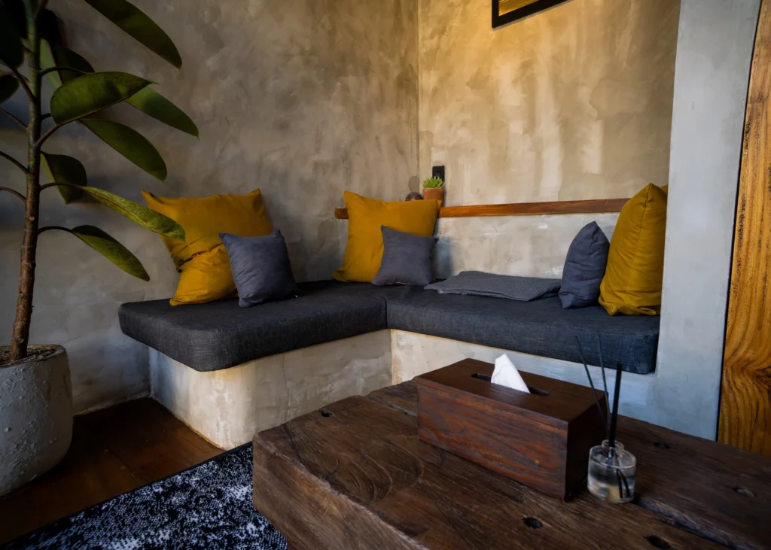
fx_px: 422
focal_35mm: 19
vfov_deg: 66.3
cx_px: 419
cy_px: 275
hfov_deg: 84.7
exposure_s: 1/80
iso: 800
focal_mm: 15
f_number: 5.6
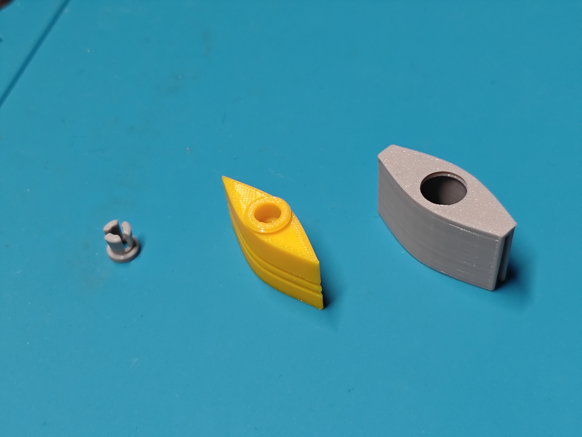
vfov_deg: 29.7
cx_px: 291
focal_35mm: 49
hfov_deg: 38.9
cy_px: 218
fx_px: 824
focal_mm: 5.84
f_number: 1.6
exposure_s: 1/100
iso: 400
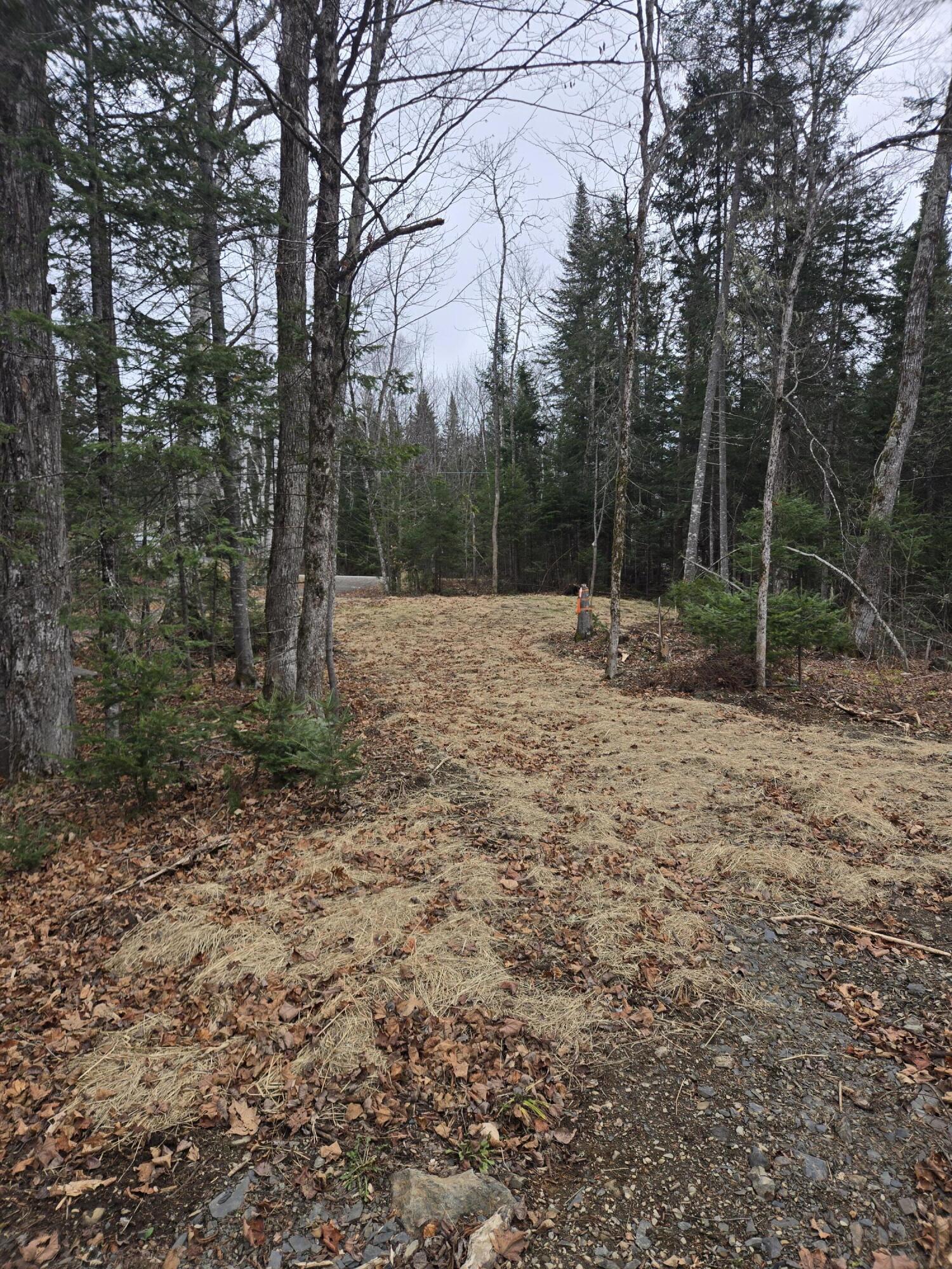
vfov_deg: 73.9
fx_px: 843
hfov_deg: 58.9
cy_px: 634
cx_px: 476
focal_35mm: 23
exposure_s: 1/238
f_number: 1.8
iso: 25
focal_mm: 5.4
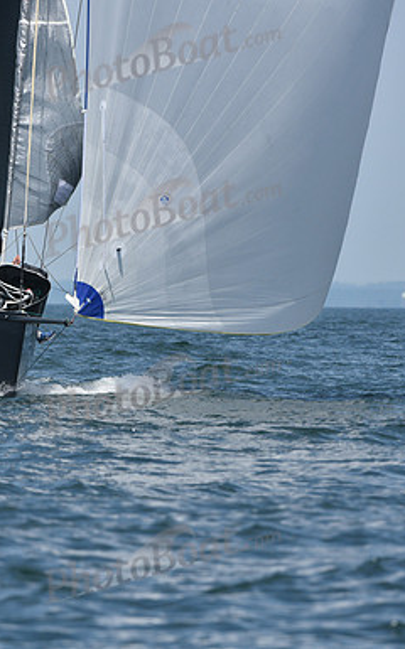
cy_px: 324
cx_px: -42
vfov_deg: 3.4
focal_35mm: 615
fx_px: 10881
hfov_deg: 2.1
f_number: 9
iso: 320
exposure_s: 1/1000
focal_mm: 400
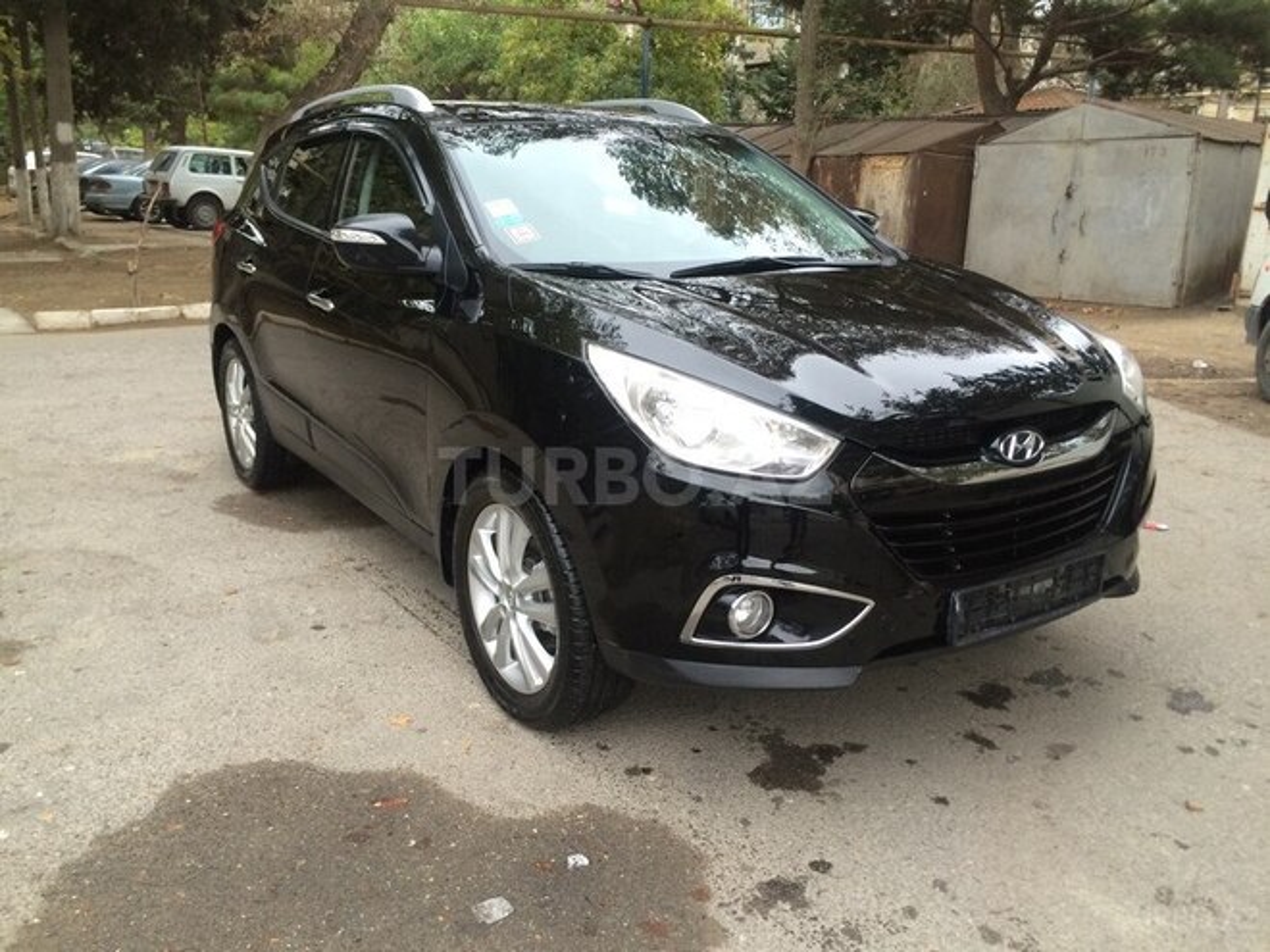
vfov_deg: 48.2
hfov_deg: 61.7
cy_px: 476
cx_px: 635
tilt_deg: -15.8
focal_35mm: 29
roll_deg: -0.3
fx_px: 1064
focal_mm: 4.15
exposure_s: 1/33
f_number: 2.2
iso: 64
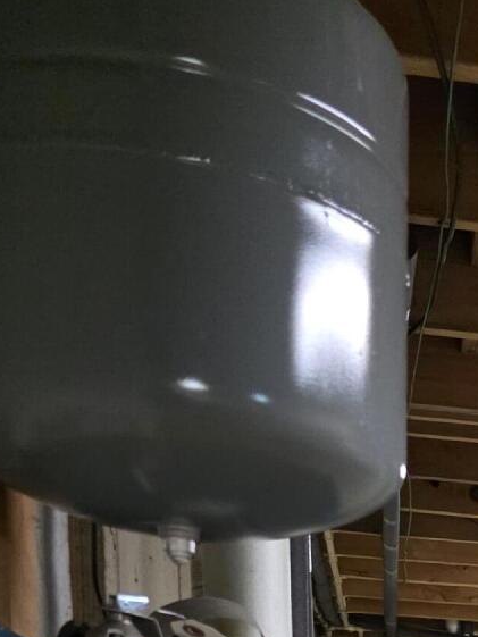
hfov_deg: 16.2
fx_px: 1509
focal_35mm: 82
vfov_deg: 19.4
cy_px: 1058
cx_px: 745
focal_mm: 6.3
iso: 2000
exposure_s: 1/120
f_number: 1.7
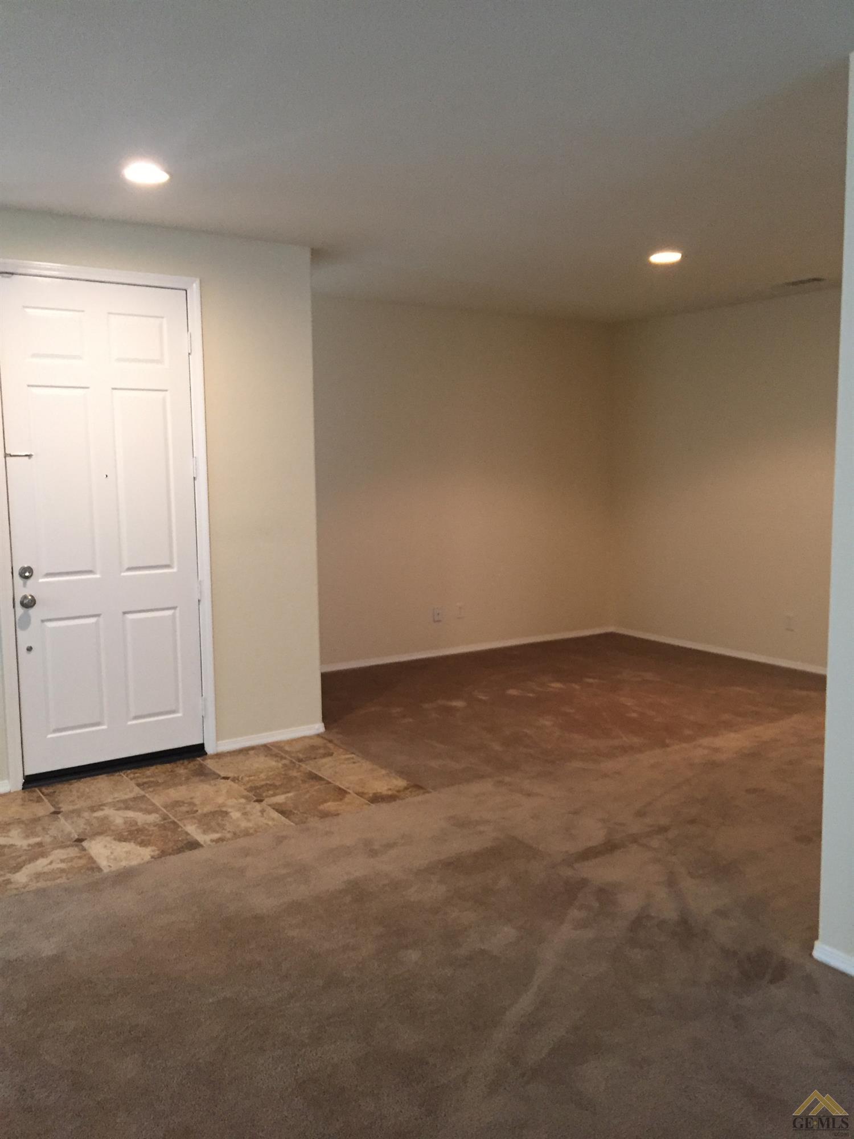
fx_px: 954
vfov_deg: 61.7
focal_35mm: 29
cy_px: 570
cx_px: 427
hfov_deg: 48.2
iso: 160
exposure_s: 1/30
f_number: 2.2
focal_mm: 4.15
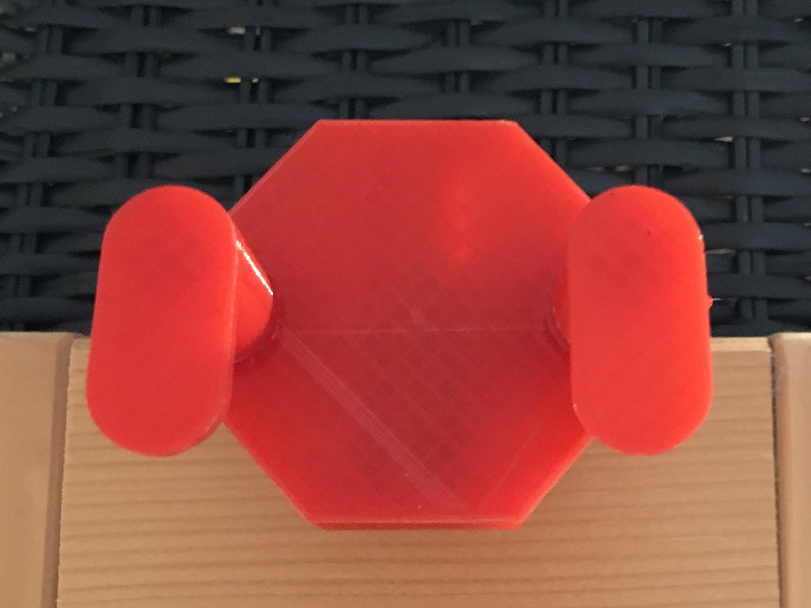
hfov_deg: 61.7
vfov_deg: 48.2
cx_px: 406
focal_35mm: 29
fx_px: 679
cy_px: 304
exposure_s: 1/17
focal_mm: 4.15
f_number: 2.2
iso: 500
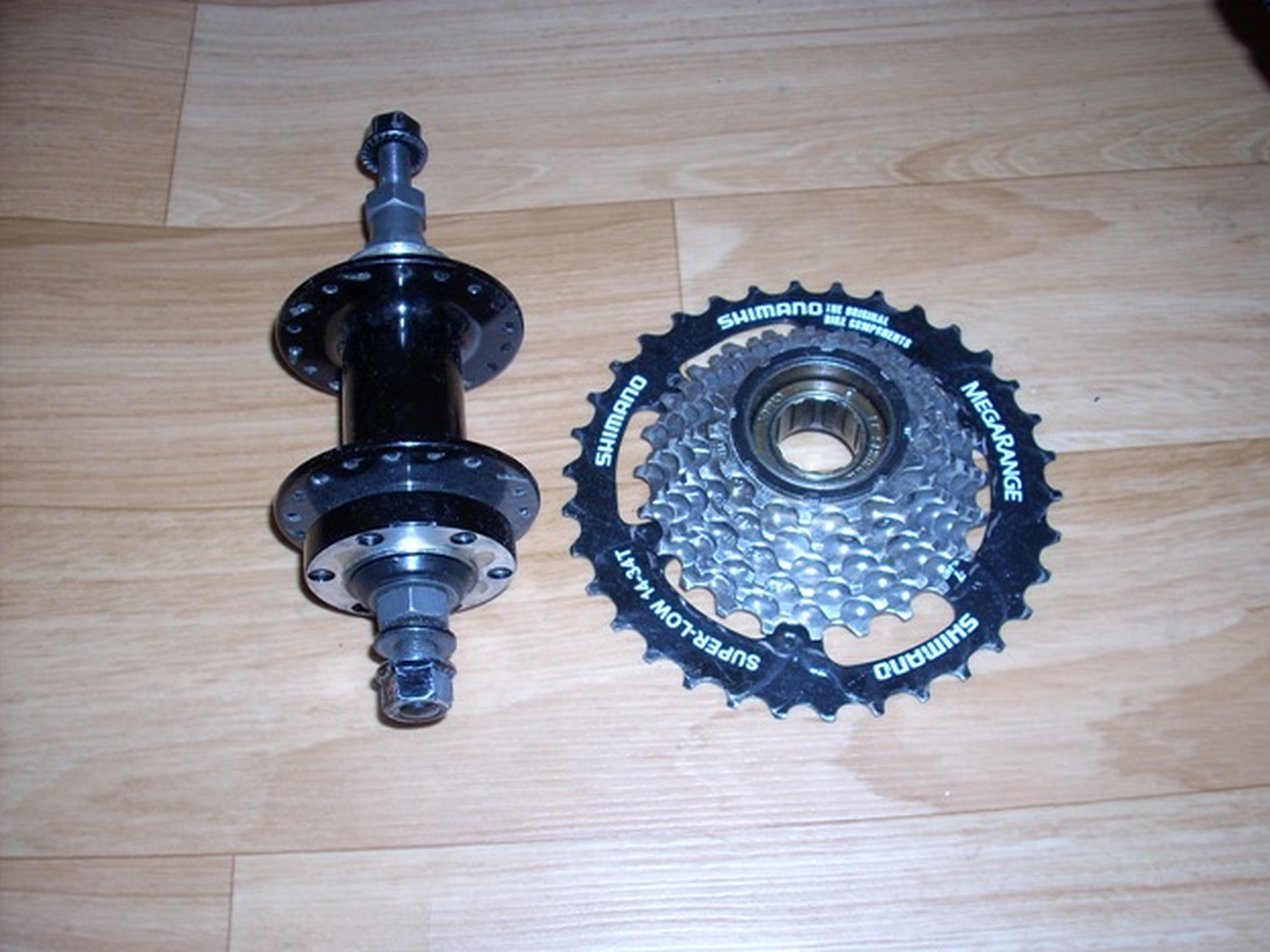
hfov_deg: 49.0
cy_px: 481
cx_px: 646
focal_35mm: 38
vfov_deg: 37.7
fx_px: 1394
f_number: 2.8
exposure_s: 1/60
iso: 64
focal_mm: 6.2
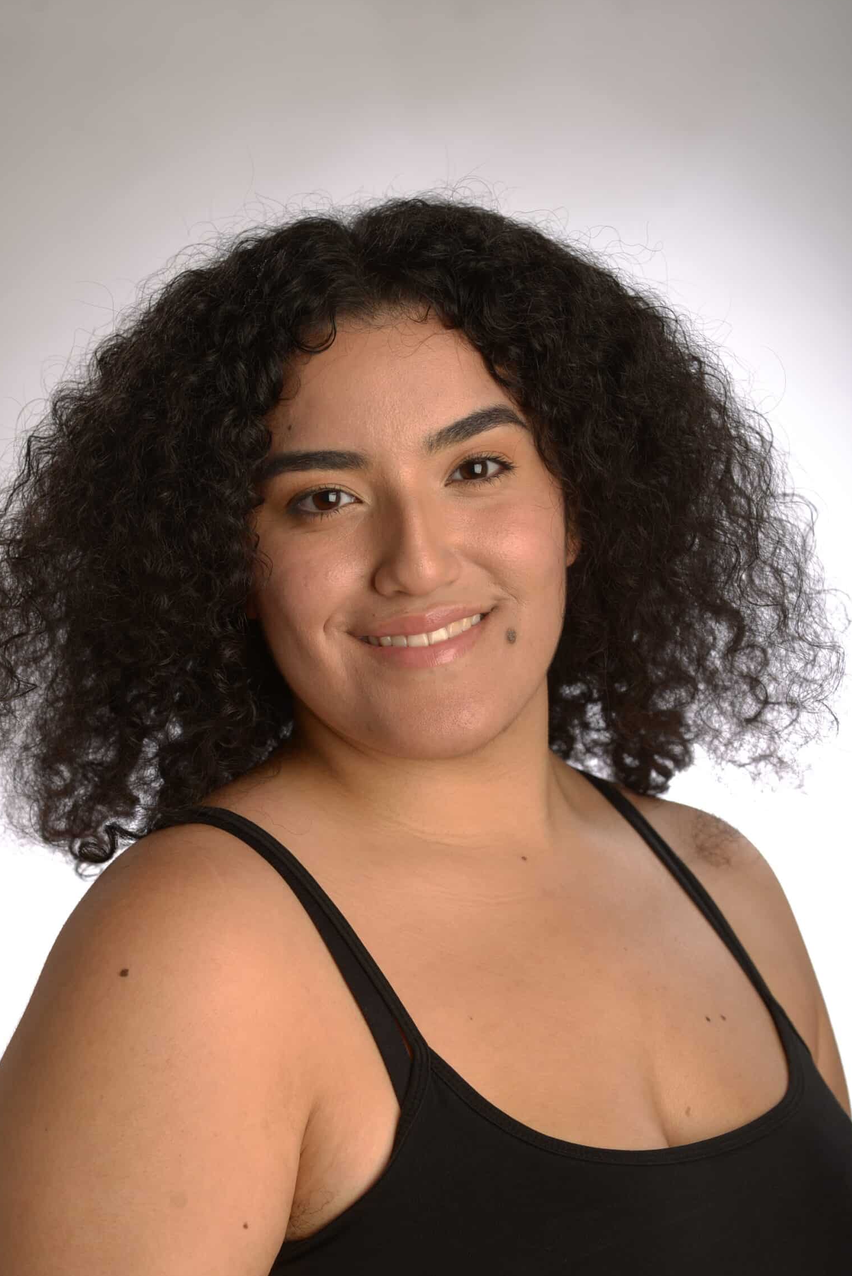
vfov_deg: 21.2
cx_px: 394
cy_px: 712
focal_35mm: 96
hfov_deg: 14.3
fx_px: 3405
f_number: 5.6
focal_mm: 85
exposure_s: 1/200
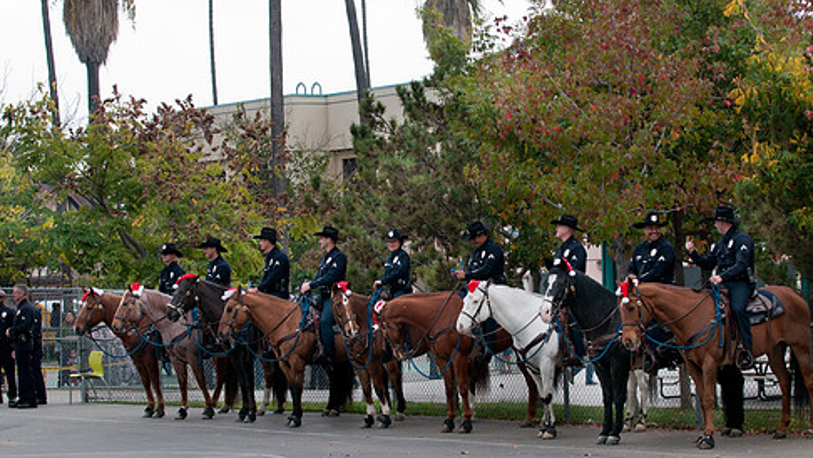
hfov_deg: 16.4
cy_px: 258
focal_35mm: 131
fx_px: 2826
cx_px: 458
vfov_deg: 9.3
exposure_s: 1/250
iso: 220
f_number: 5
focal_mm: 70
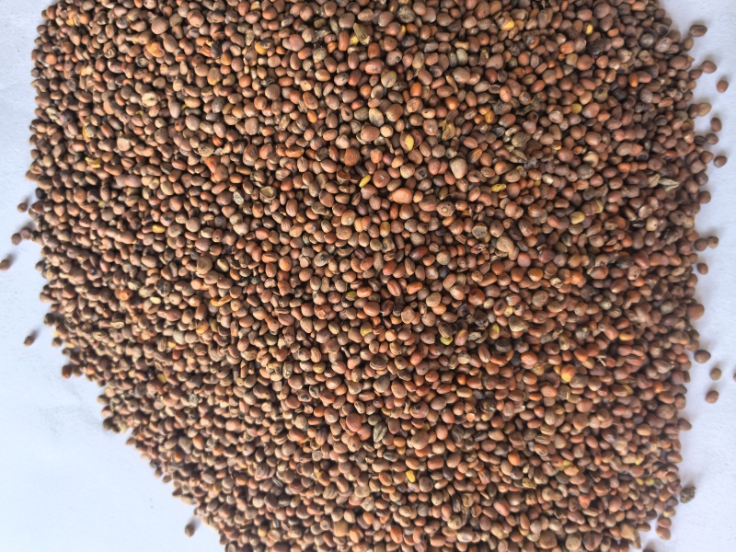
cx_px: 368
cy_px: 276
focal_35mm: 27
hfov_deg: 65.3
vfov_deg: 51.4
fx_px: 574
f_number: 2
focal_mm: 5.75
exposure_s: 1/100
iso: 125
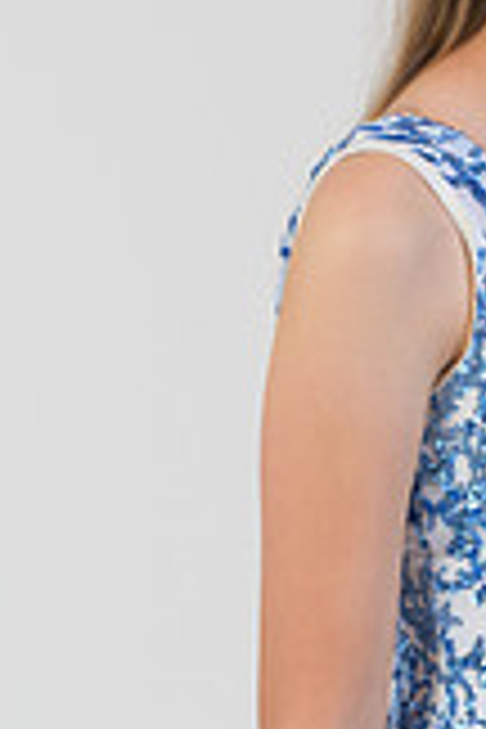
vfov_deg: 4.4
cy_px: 180
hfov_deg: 2.9
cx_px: 594
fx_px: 9578
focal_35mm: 473
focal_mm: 170
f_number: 7.1
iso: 400
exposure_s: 1/160
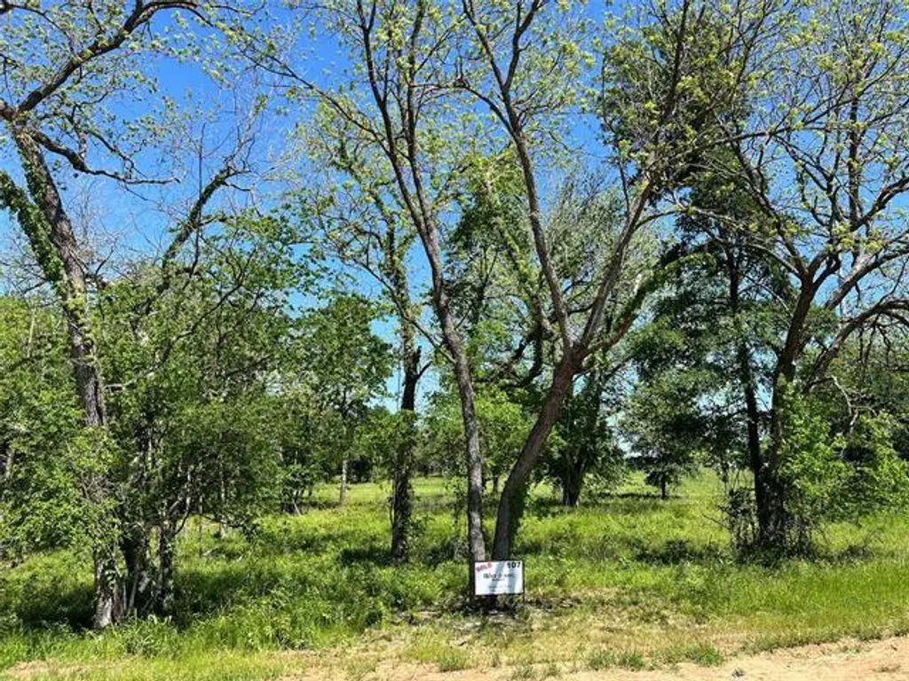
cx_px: 454
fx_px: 683
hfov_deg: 67.3
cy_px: 340
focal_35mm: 26
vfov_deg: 53.1
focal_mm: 5.1
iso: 50
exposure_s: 1/1776
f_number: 1.6
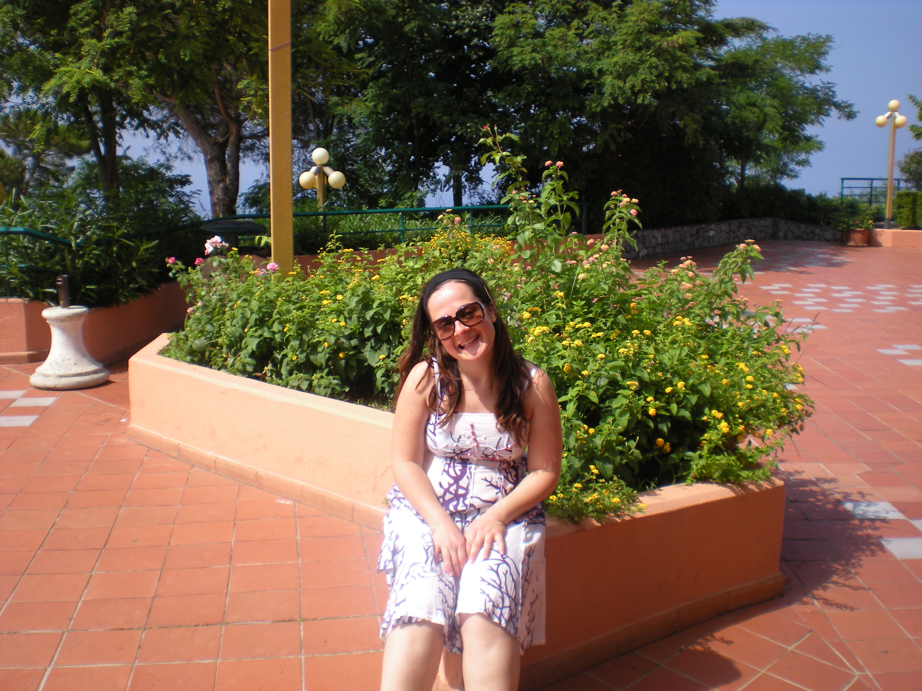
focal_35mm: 38
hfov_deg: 49.0
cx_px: 461
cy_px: 346
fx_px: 1012
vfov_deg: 37.7
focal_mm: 6.3
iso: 64
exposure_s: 1/416
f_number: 4.6
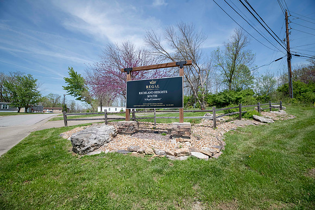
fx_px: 123
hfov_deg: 104.2
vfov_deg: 81.2
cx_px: 158
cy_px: 105
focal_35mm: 14
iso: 400
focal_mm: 14
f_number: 9
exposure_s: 1/320
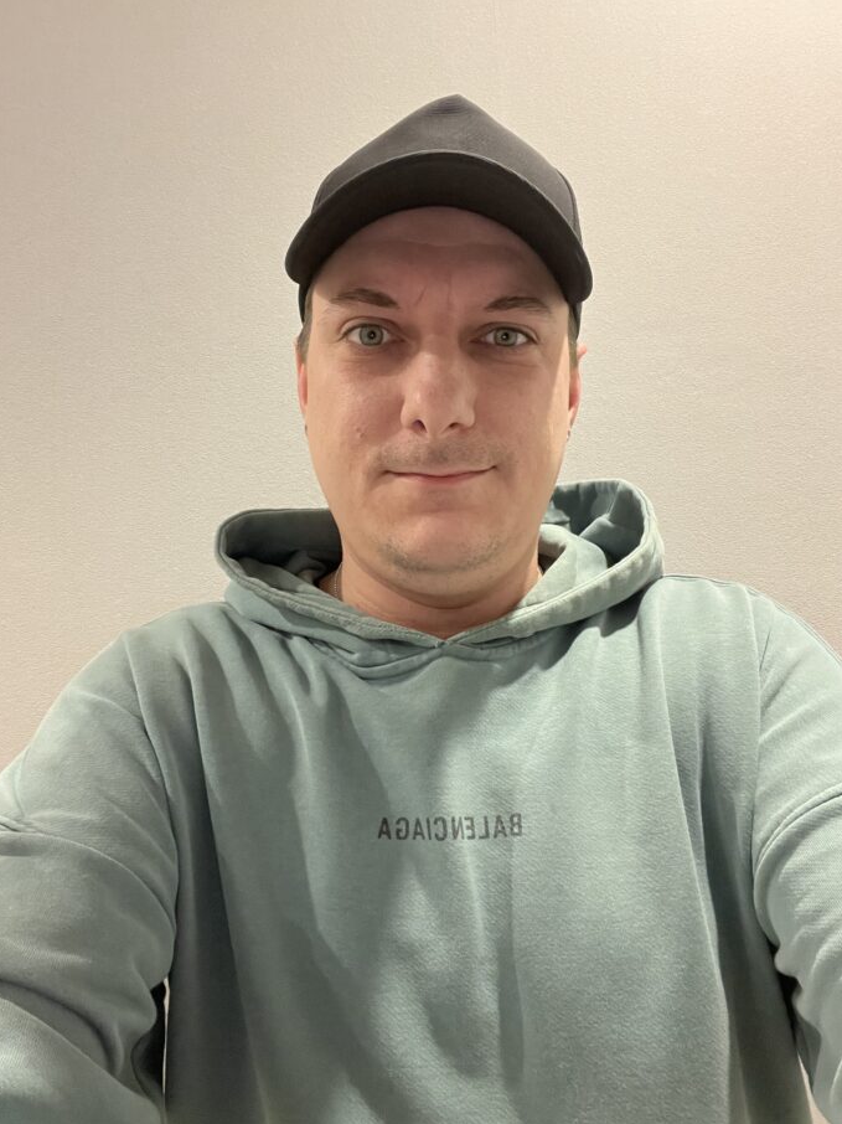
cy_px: 532
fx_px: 844
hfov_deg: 53.0
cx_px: 408
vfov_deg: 67.3
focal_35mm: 26
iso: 400
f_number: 2.2
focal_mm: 2.71
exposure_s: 1/33
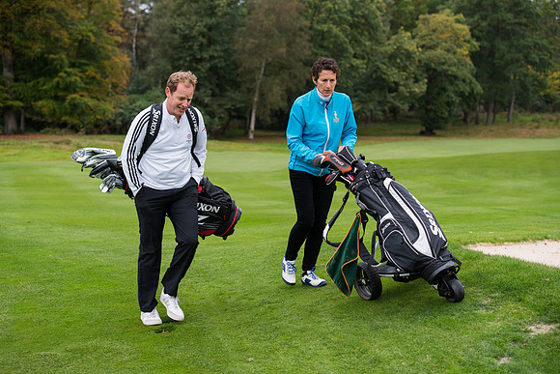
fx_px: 1089
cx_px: 280
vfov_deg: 19.5
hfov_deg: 28.8
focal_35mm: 70
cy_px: 187
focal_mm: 70
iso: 1000
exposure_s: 1/1250
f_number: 4
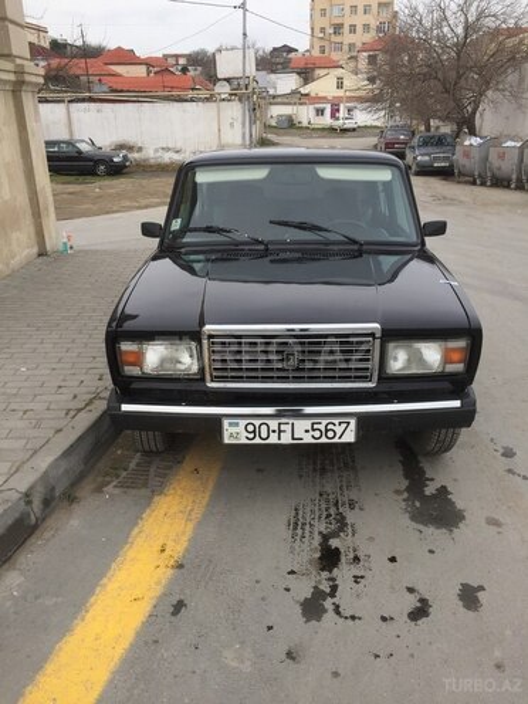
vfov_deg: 61.7
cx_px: 264
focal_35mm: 29
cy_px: 352
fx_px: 590
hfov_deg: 48.2
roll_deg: +0.3
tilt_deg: -21.2
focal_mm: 4.15
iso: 32
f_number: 2.2
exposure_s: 1/732
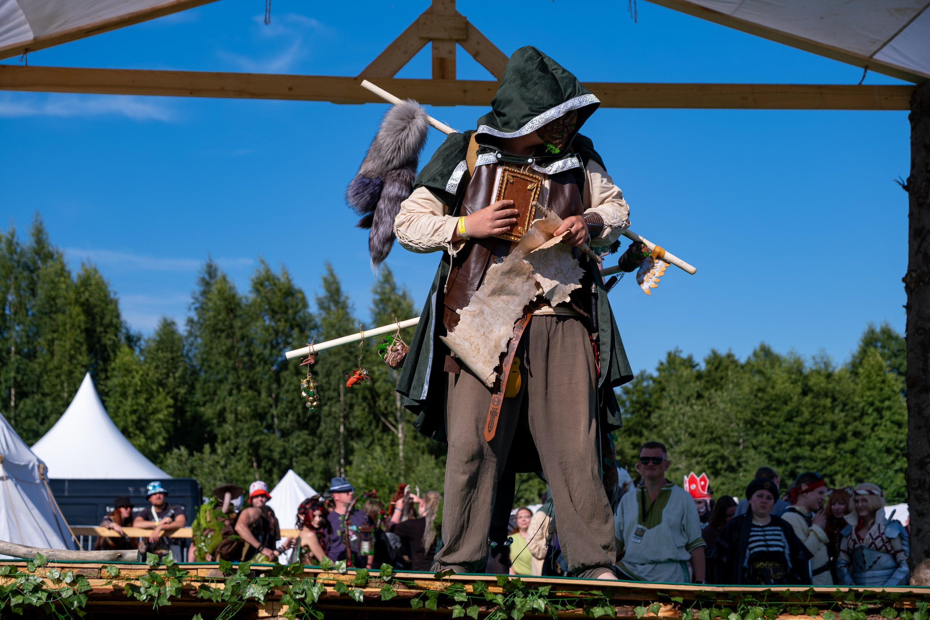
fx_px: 1757
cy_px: 310
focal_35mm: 68
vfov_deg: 20.0
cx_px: 465
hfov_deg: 29.7
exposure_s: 1/1600
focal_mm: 45.5
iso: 160
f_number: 4
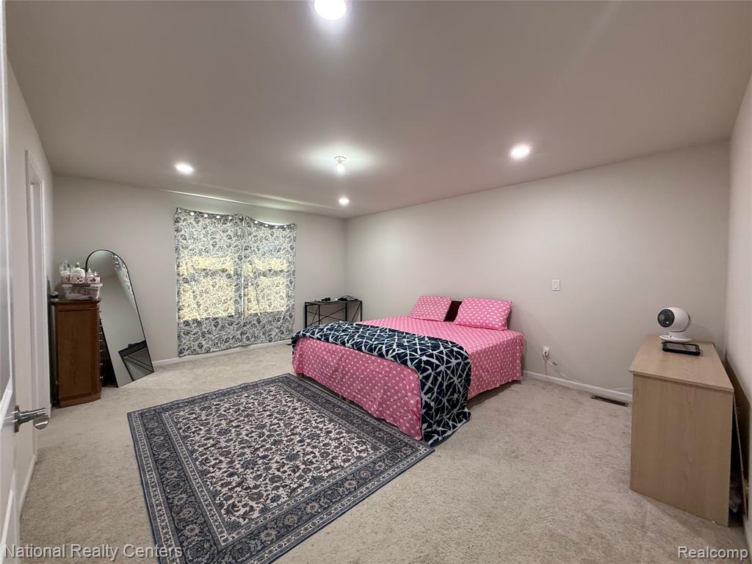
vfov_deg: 85.7
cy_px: 282
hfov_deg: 102.1
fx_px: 304
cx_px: 376
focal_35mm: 14
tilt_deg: -1.0
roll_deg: -0.4
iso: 200
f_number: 2.2
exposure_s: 1/60
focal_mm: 2.22
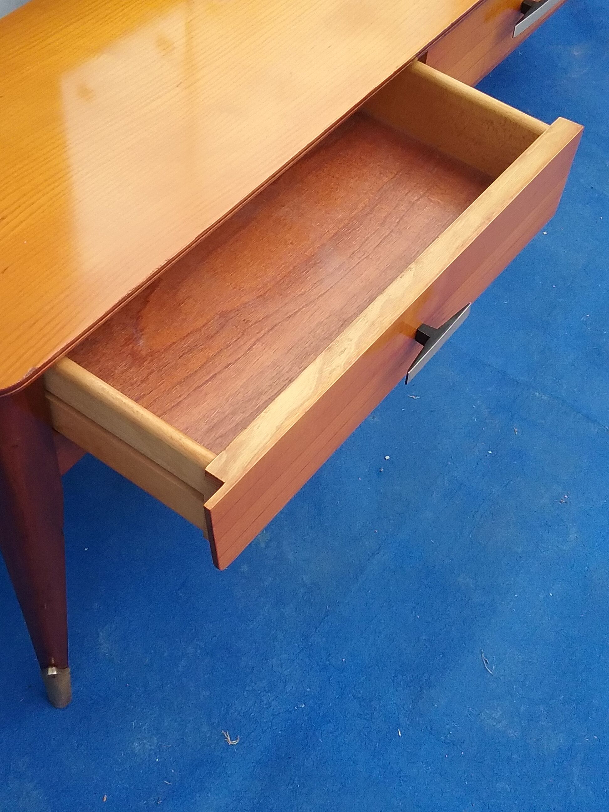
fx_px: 727
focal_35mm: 31
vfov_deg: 58.4
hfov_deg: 45.4
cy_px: 406
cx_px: 304
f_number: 2.2
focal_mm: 3.3
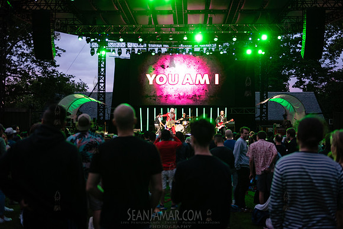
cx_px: 172
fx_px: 387
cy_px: 114
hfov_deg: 47.8
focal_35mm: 41
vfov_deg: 33.0
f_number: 3.2
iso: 1600
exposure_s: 1/320
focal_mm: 40
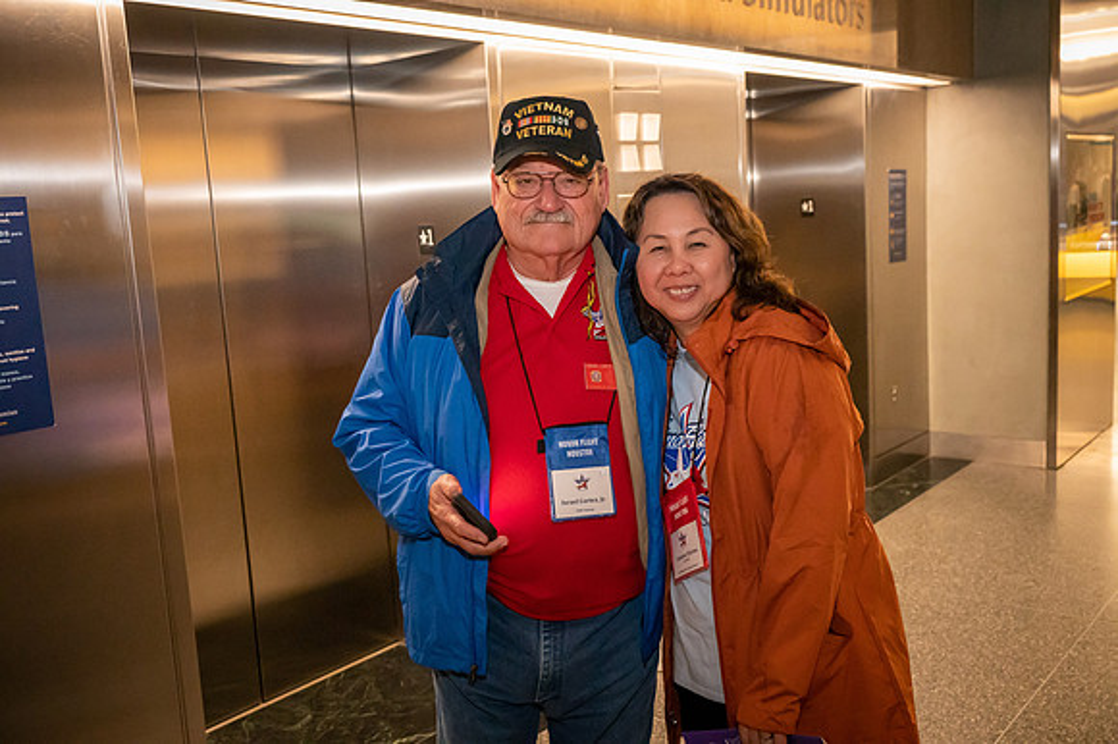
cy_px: 372
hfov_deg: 55.1
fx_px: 1071
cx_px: 559
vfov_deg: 38.3
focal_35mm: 34
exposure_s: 1/80
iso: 12800
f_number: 5
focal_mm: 34.5
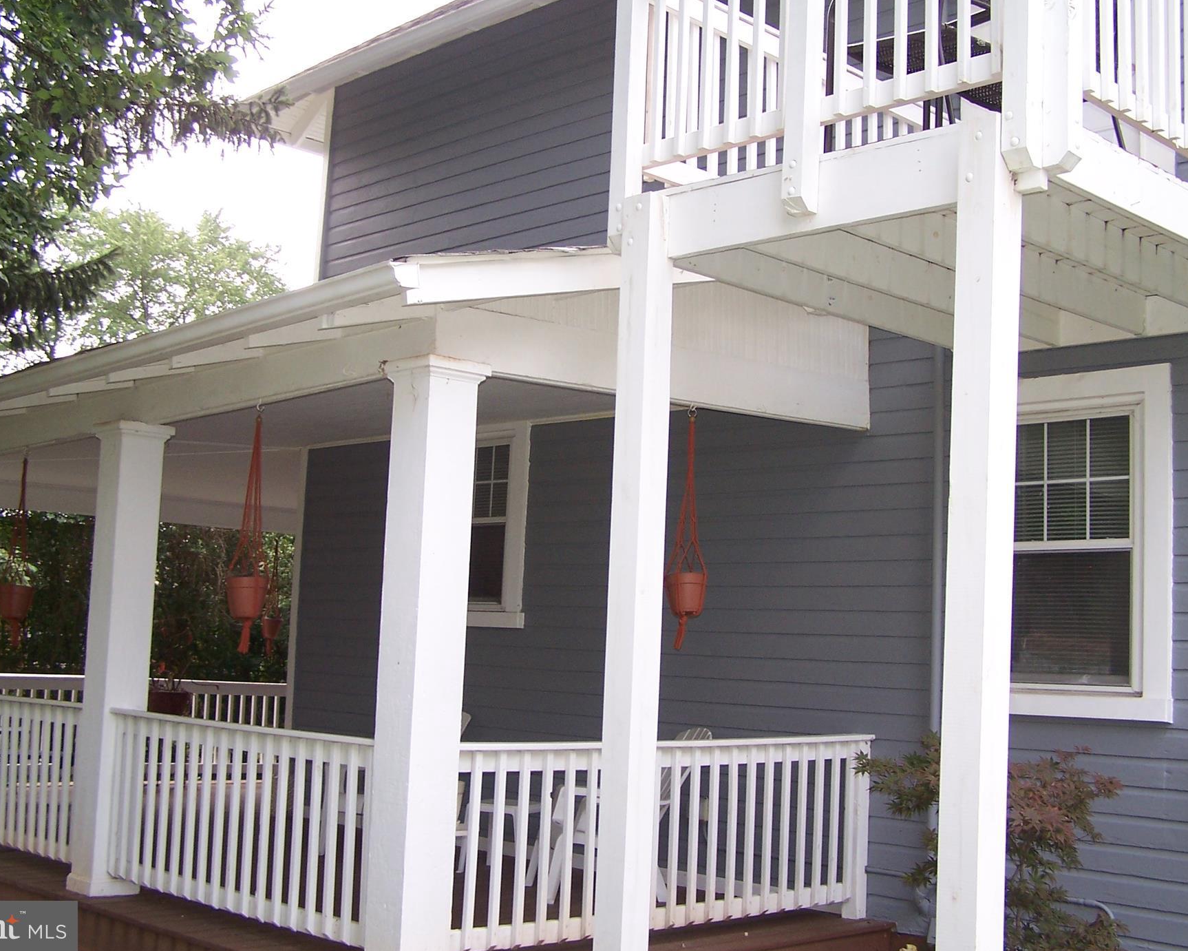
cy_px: 428
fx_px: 1547
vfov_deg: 34.1
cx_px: 610
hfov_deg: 42.0
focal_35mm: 44
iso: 80
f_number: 2.8
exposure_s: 1/180
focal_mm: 6.3
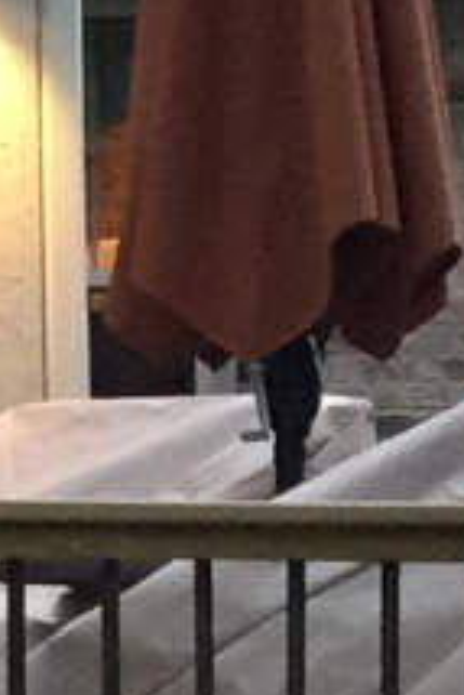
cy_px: 585
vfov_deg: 7.1
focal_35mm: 288
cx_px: -2086
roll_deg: +1.0
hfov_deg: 4.1
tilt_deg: +1.8
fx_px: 5559
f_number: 2.2
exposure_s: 1/30
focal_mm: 4.15
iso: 160
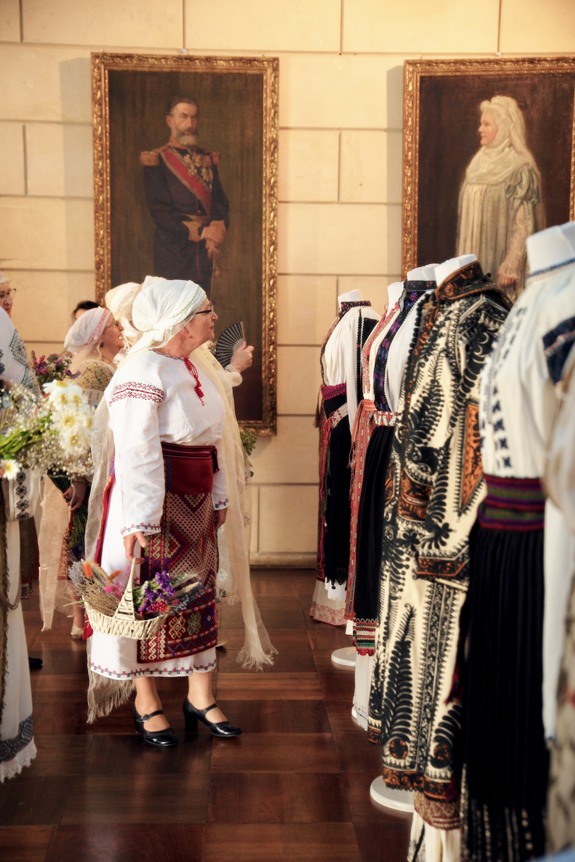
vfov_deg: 34.5
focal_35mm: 58
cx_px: 288
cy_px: 431
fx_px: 1389
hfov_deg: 23.4
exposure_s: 1/125
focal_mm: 58
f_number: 4
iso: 1000
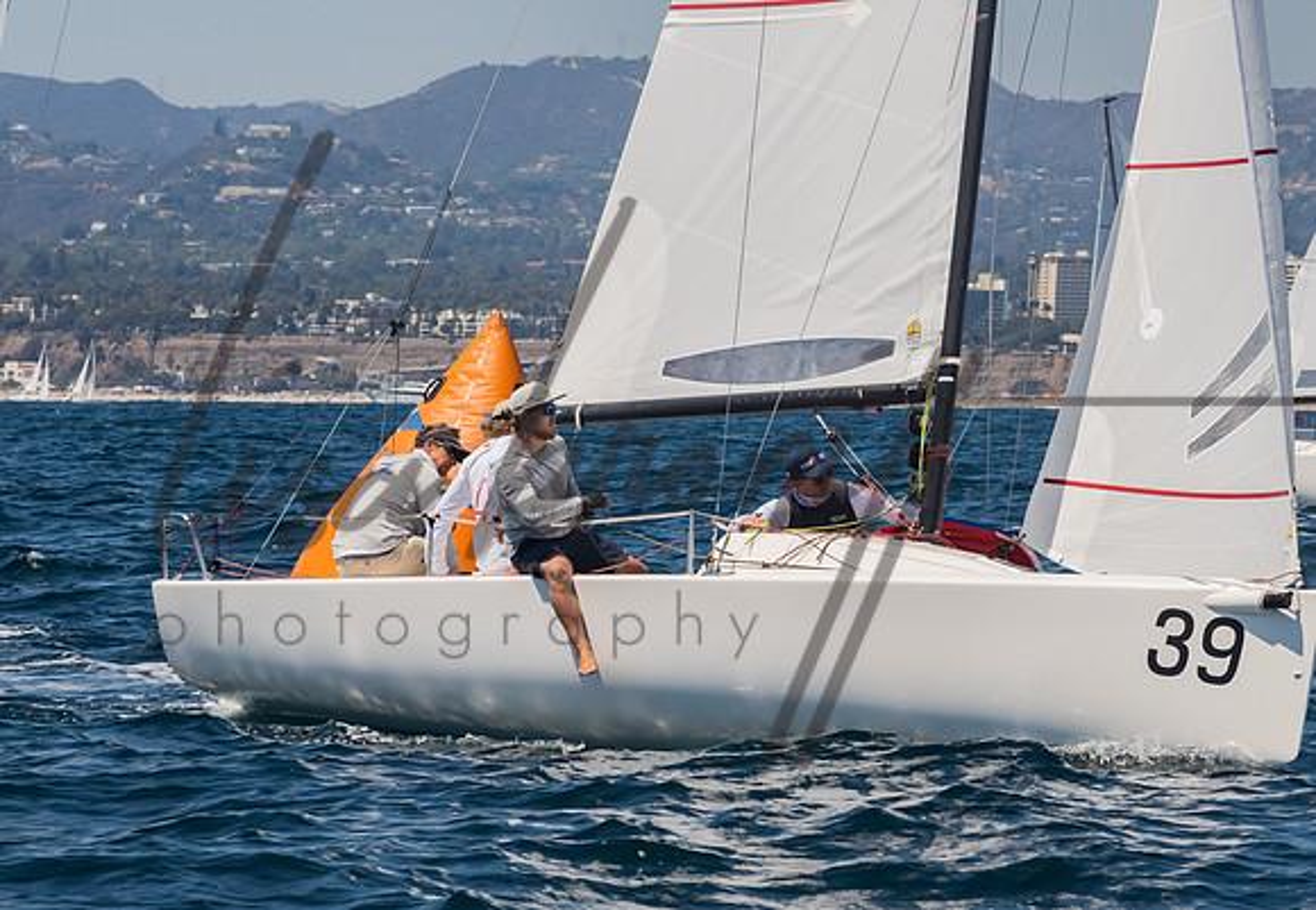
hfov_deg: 7.9
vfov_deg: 5.5
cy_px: 489
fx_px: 9469
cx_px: 568
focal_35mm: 256
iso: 640
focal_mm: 150
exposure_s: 1/1250
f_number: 14
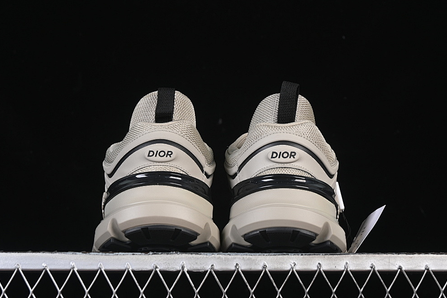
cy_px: 152
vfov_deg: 16.7
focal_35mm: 82
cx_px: 226
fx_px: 1018
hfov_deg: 24.8
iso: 160
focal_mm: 50
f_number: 7.1
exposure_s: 1/60
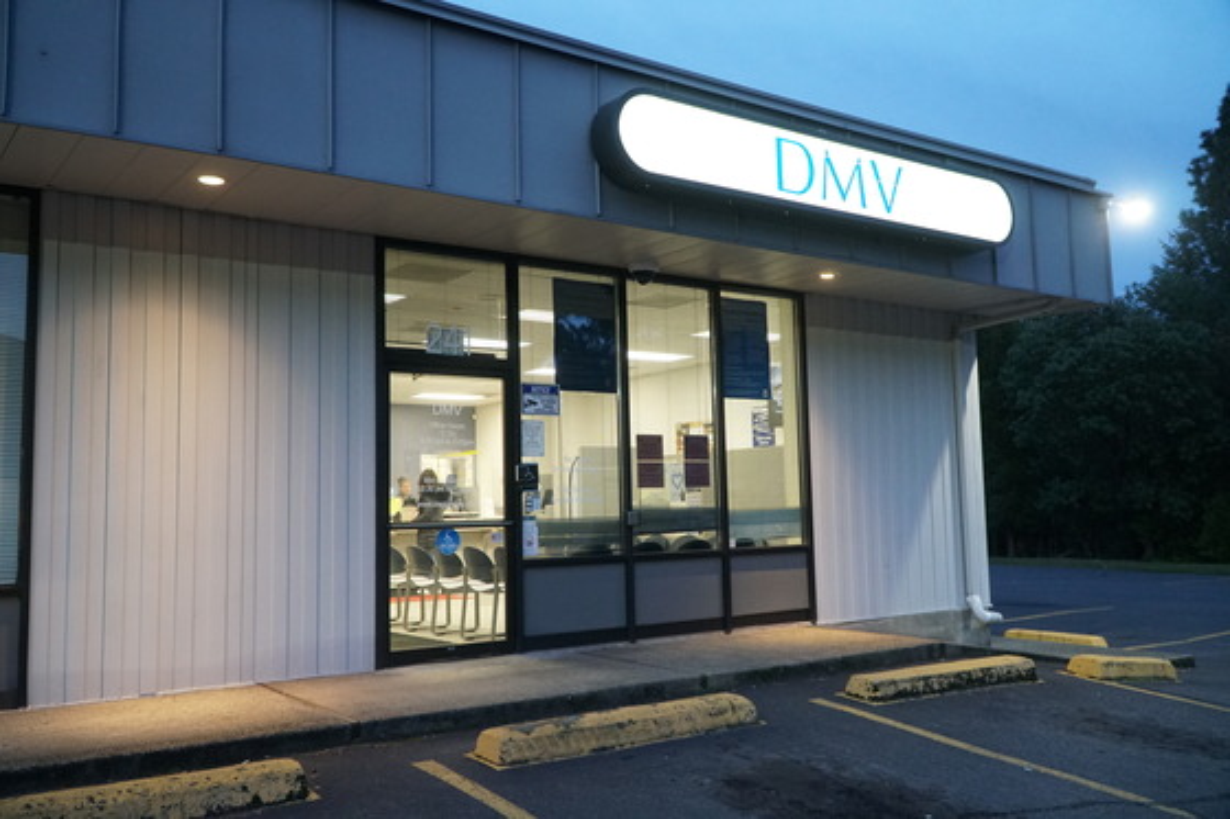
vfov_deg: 43.6
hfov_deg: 61.9
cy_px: 410
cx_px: 615
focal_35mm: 30
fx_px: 1025
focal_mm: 20
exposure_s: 1/60
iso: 2500
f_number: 4
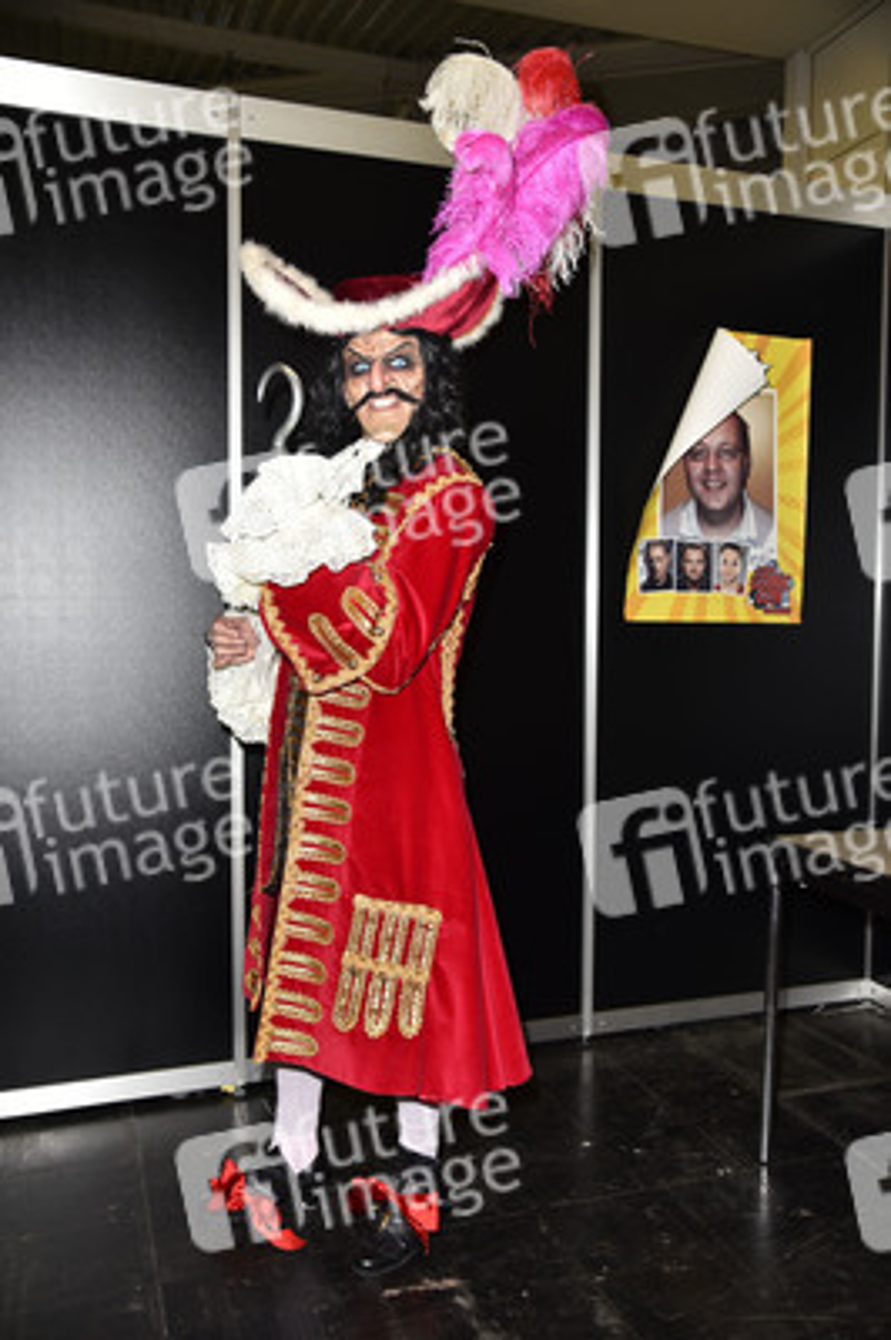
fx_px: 1153
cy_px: 670
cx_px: 446
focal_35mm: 31
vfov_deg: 60.3
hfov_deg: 42.3
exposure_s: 1/60
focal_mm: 31
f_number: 4.5
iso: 400
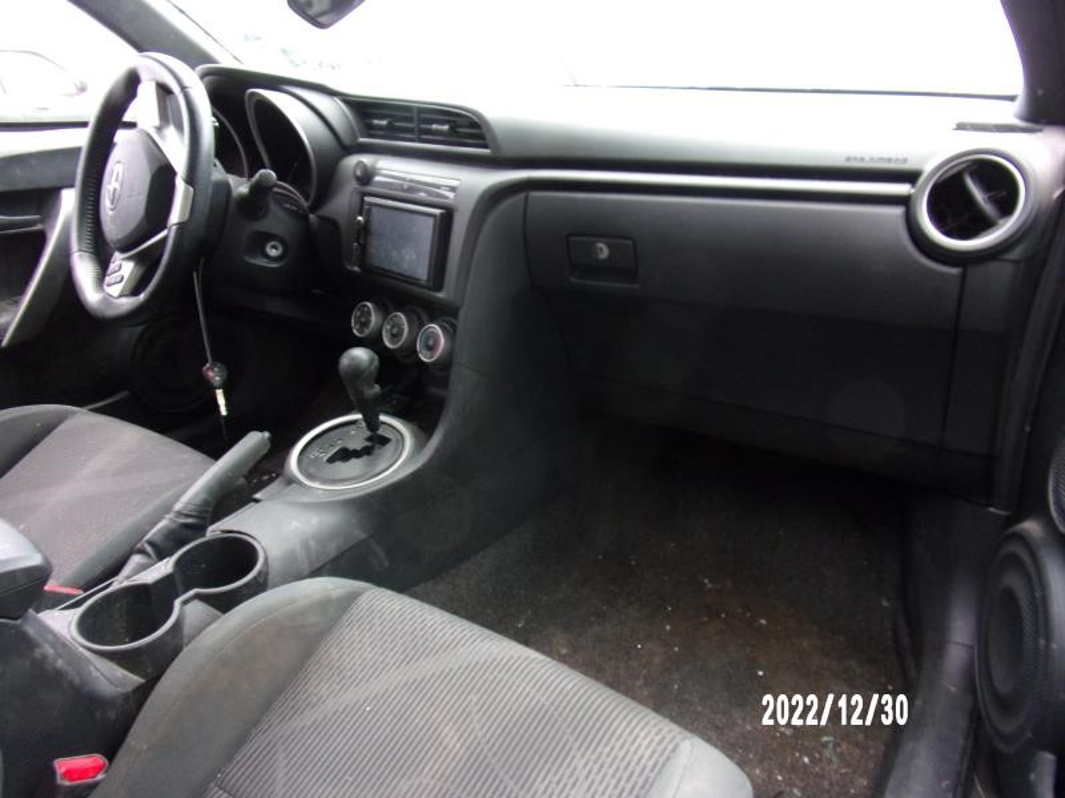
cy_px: 399
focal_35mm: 24
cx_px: 532
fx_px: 738
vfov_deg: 56.8
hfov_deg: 71.6
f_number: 3.3
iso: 200
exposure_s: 1/18
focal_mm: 4.3
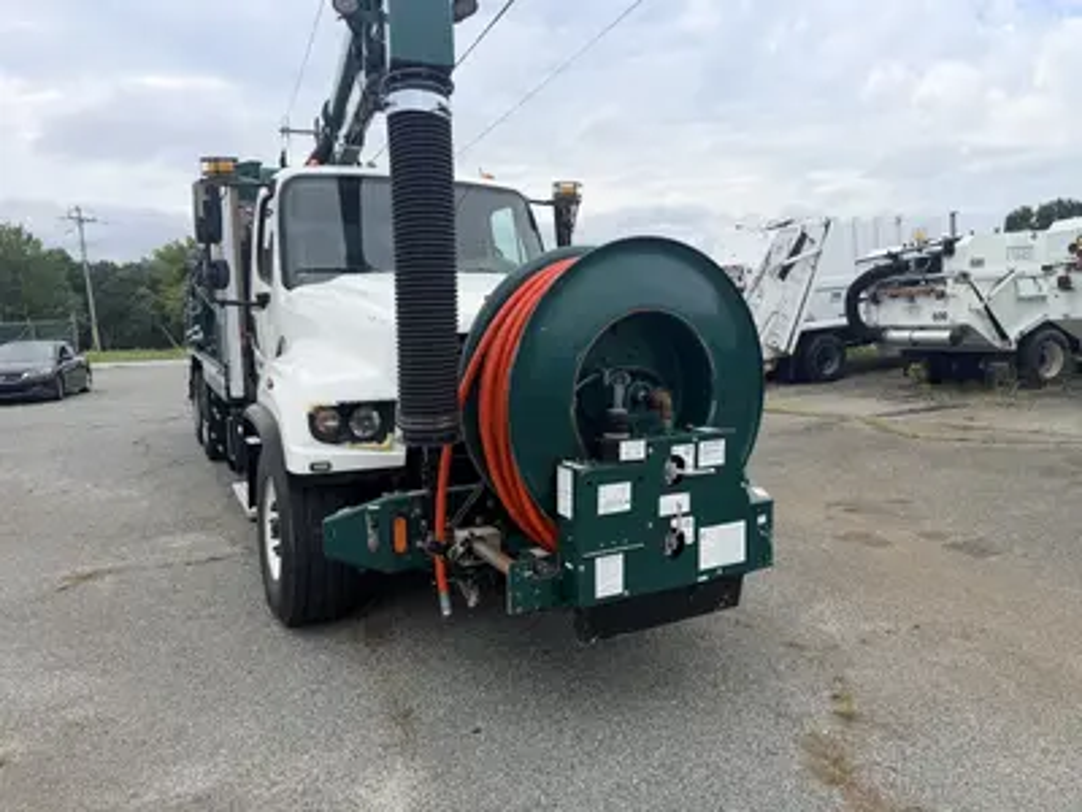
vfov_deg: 56.8
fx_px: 750
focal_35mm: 24
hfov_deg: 71.6
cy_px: 406
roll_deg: +2.8
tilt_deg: -5.8
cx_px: 541
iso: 80
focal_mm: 6.76
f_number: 1.78
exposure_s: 1/4405
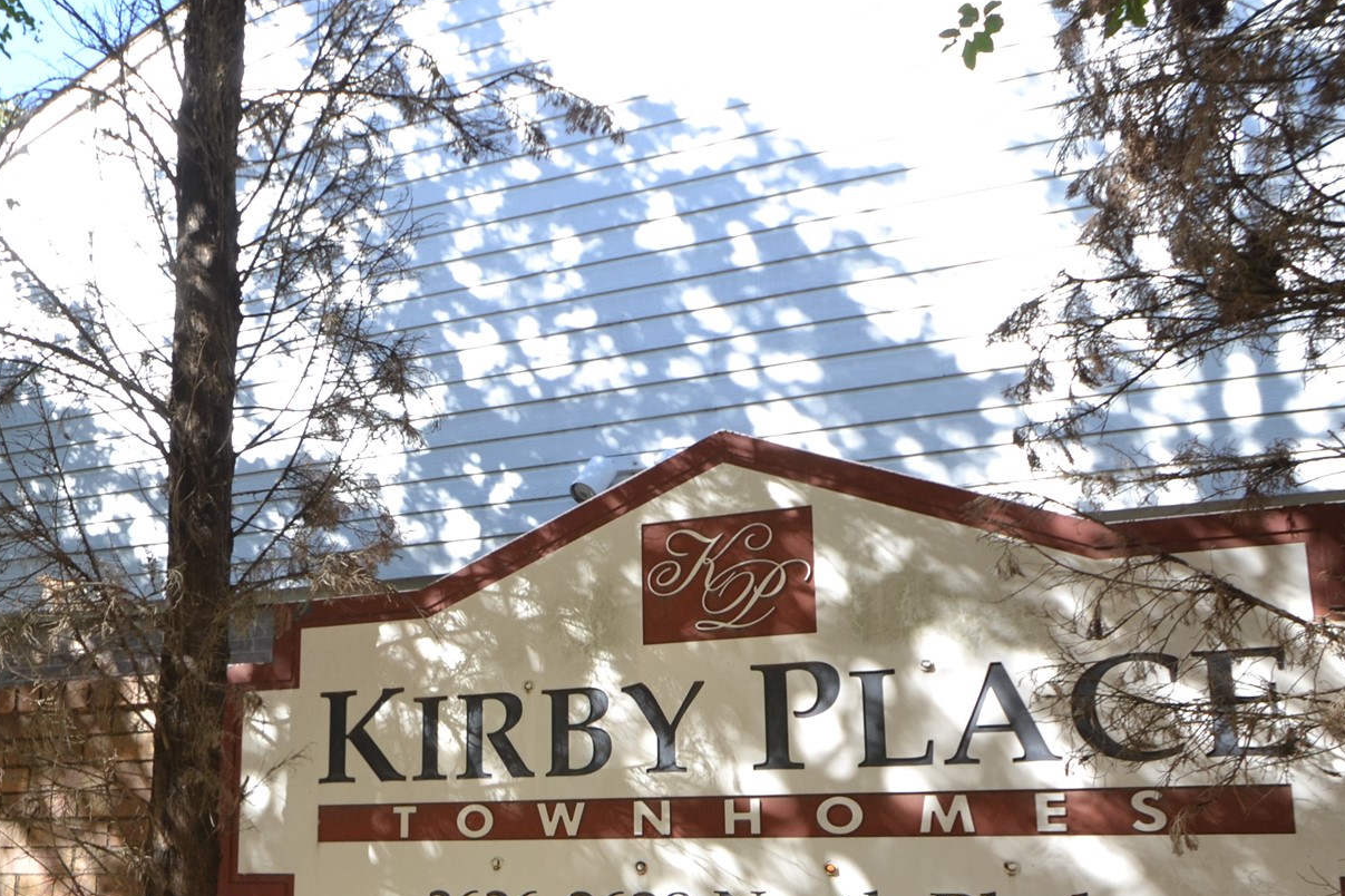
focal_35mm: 27
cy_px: 791
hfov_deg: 62.7
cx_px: 304
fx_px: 1008
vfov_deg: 44.0
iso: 250
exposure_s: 1/125
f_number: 5.6
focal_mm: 10
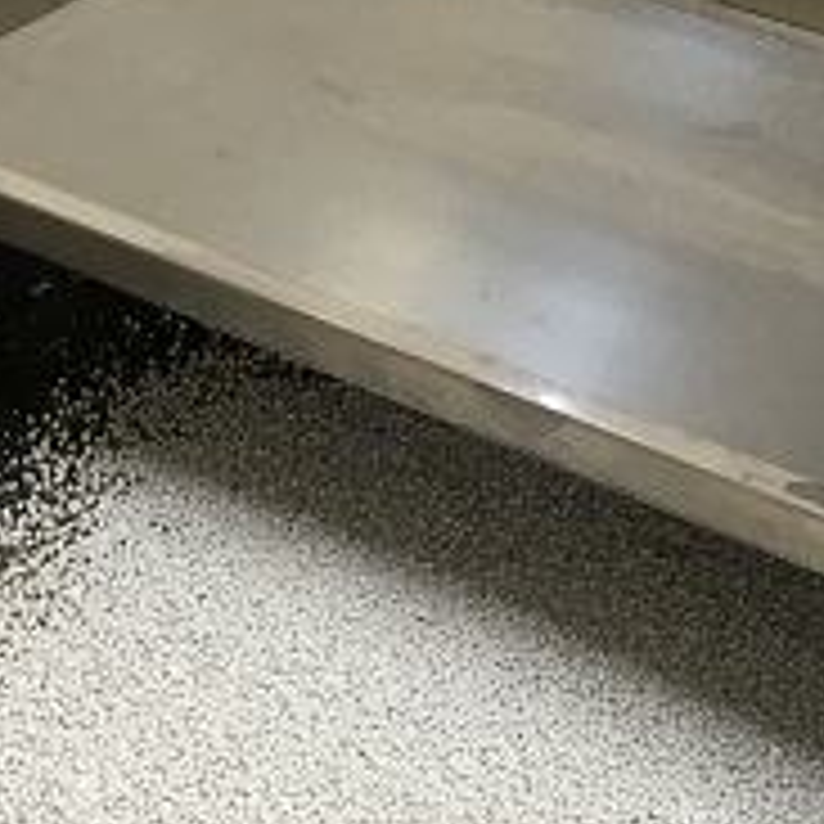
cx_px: 41
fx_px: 2262
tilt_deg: -46.3
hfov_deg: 20.1
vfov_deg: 19.1
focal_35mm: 84
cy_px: 1076
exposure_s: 1/33
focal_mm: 4.15
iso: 40
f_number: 2.2
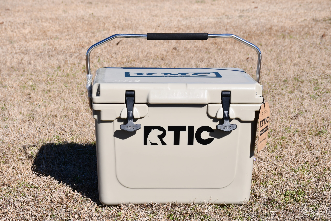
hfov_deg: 27.0
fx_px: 690
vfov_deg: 18.2
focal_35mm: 75
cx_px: 166
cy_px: 110
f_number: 9
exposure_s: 1/320
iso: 100
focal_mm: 50
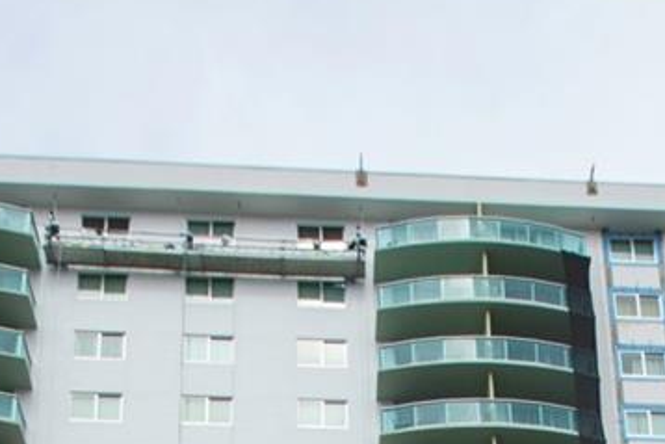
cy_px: 964
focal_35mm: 67
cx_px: 446
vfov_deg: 15.1
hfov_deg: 29.8
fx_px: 1238
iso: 320
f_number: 11
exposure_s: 1/400
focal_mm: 10
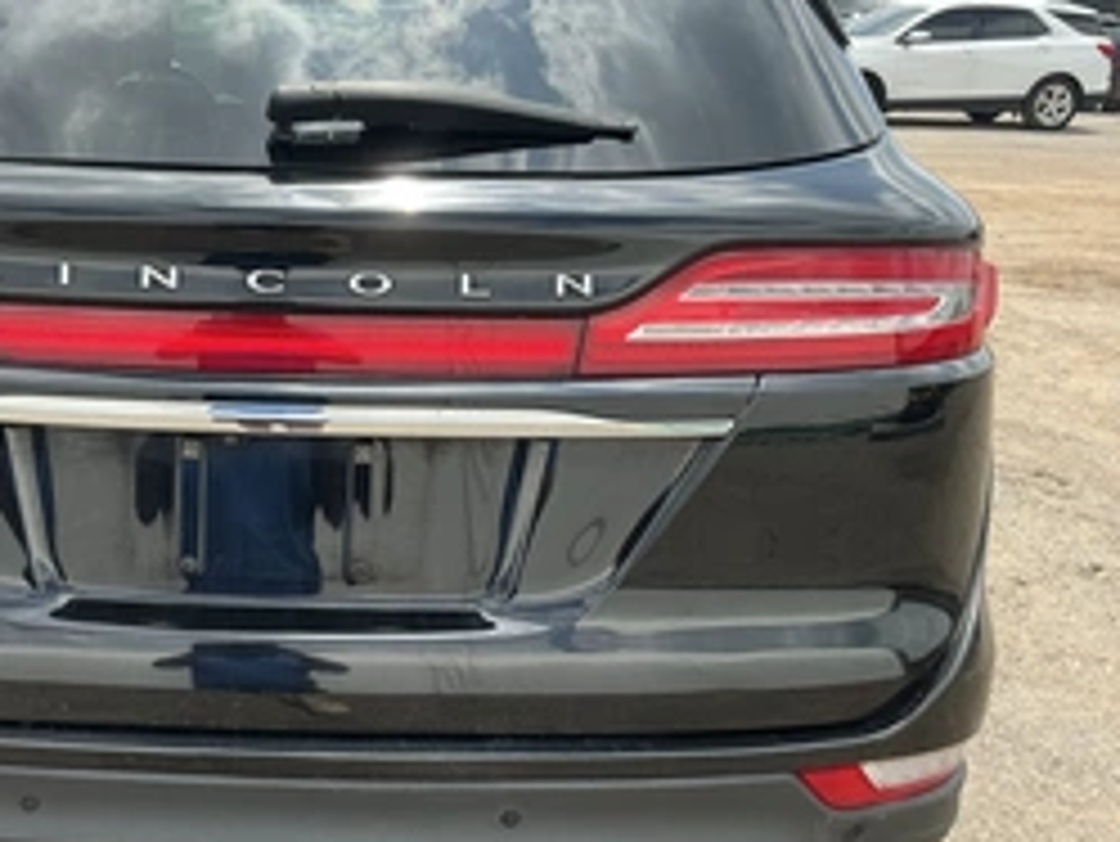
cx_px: 279
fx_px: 1457
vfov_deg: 32.0
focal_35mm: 45
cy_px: 531
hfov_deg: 40.8
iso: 25
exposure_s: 1/642
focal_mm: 3
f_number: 1.8
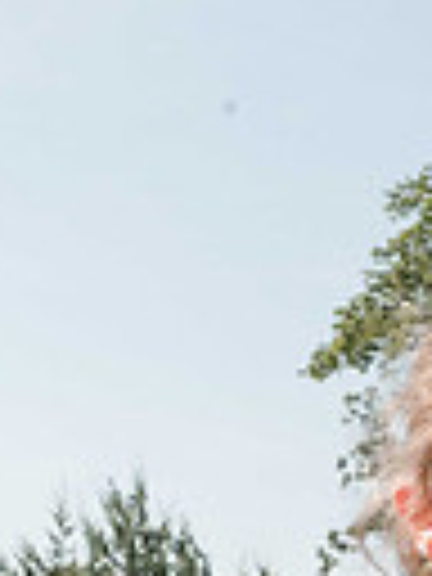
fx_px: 2712
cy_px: 834
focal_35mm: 163
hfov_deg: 8.7
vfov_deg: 11.7
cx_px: -399
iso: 6400
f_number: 16
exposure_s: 1/5000
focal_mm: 35
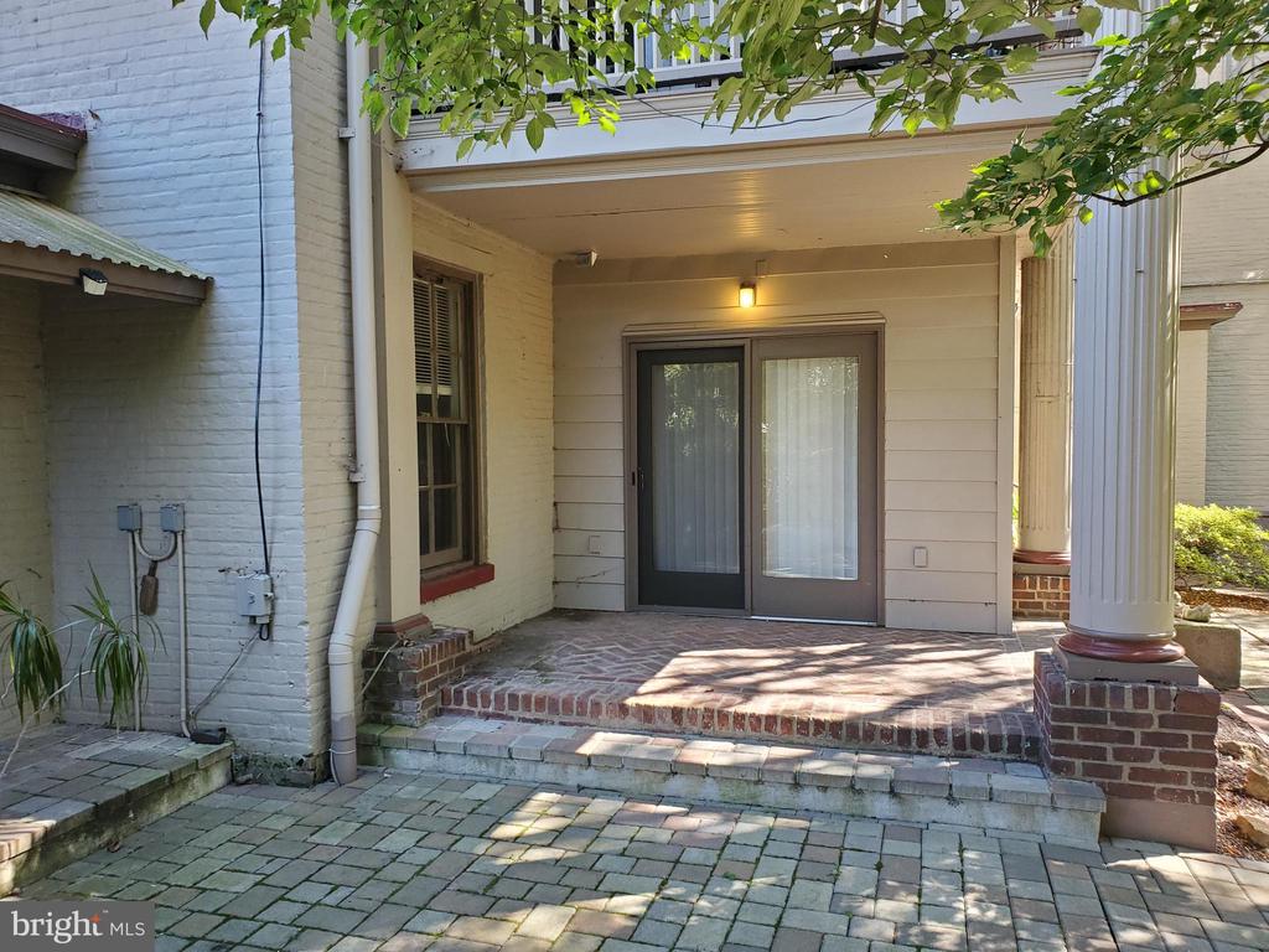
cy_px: 476
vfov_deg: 53.1
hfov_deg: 67.3
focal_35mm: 26
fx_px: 953
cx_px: 634
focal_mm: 4.3
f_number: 2.4
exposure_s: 1/120
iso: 160
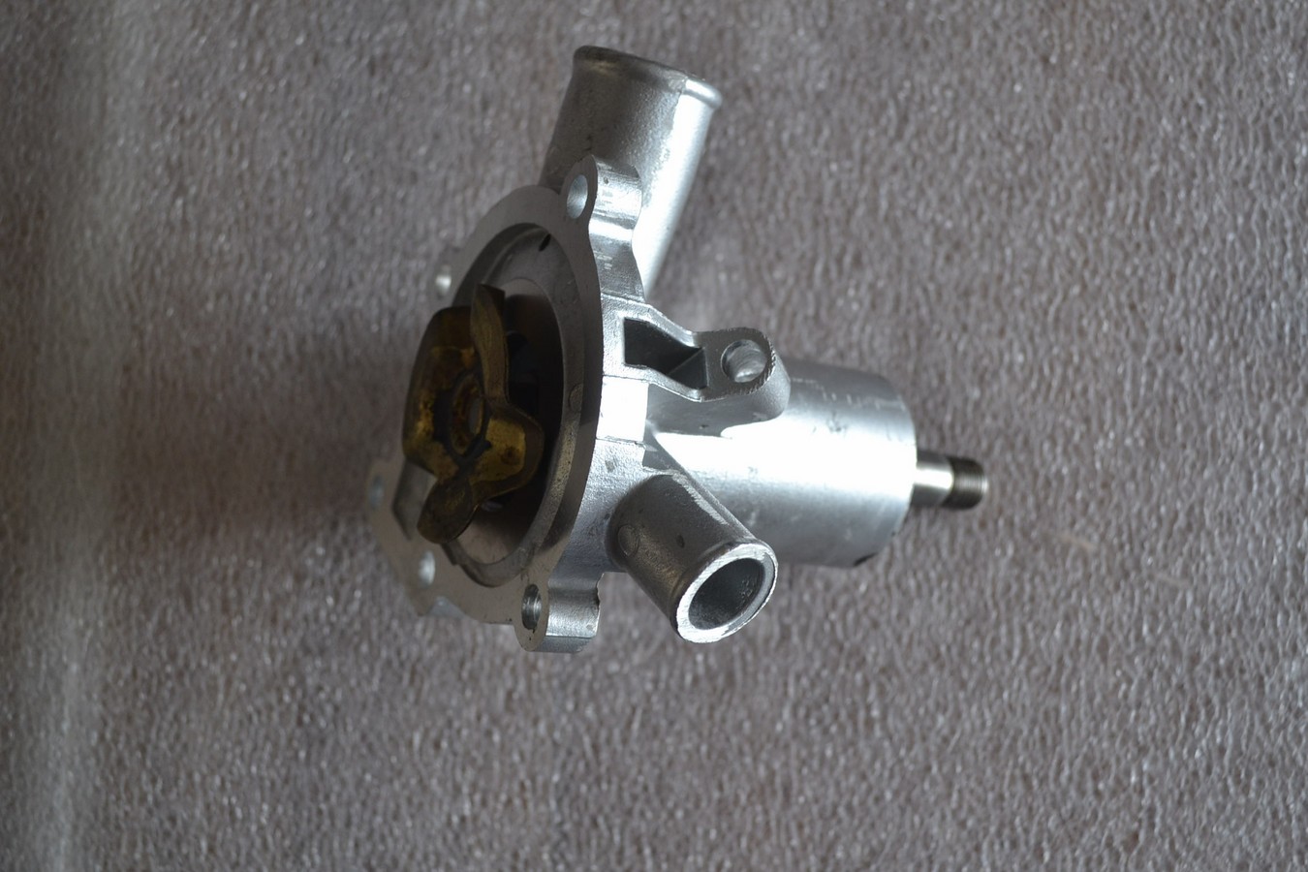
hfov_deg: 43.6
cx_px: 654
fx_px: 1635
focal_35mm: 45
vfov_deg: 29.9
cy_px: 436
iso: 400
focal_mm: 30
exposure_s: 1/80
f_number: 4.5
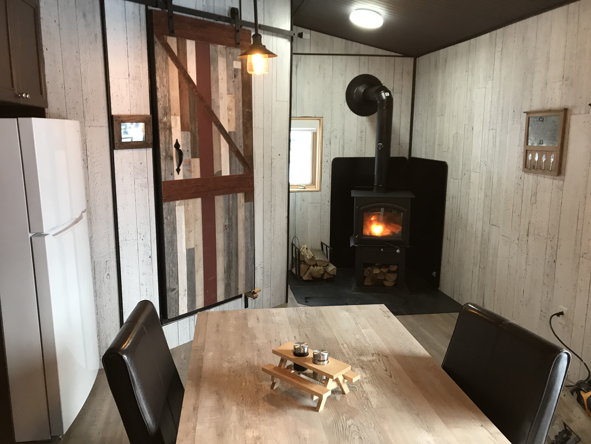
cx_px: 296
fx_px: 478
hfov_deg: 63.4
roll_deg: -0.4
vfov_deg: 49.7
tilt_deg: -10.0
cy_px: 222
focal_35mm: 28
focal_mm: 3.99
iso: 40
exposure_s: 1/20
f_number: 1.8
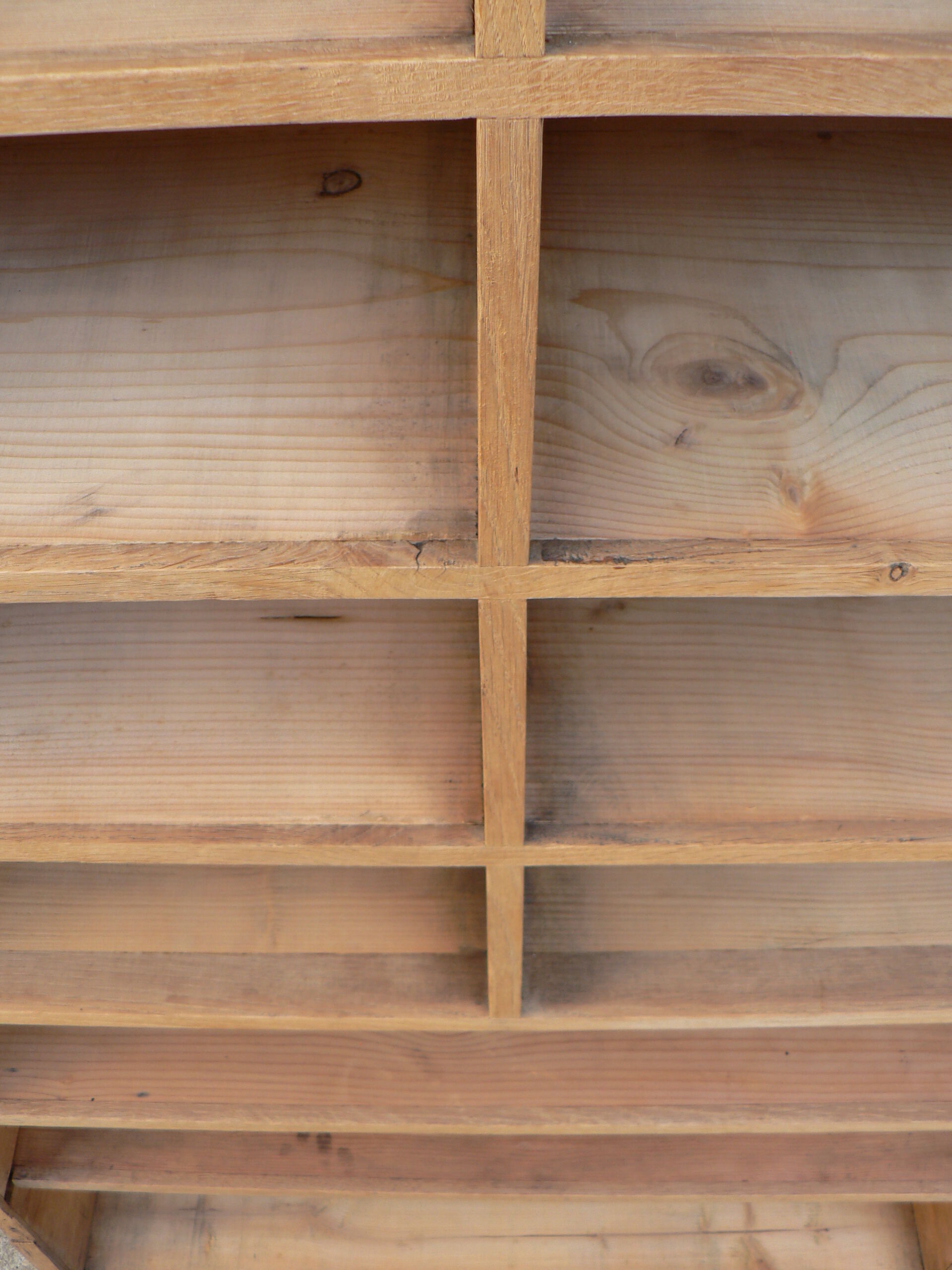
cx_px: 476
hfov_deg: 39.7
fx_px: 1320
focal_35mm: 36
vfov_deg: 51.4
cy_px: 635
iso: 80
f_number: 2.8
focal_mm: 6
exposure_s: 1/80
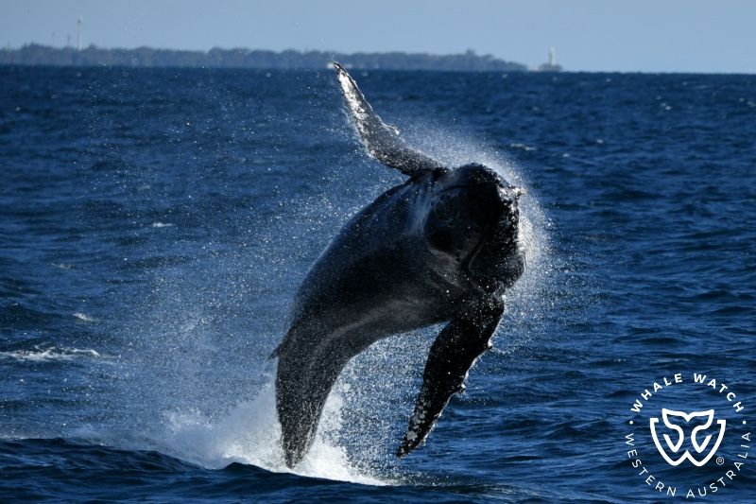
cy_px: 252
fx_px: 7138
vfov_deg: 4.0
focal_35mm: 340
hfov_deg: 6.1
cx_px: 378
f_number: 6
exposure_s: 1/8000
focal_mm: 340
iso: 1000
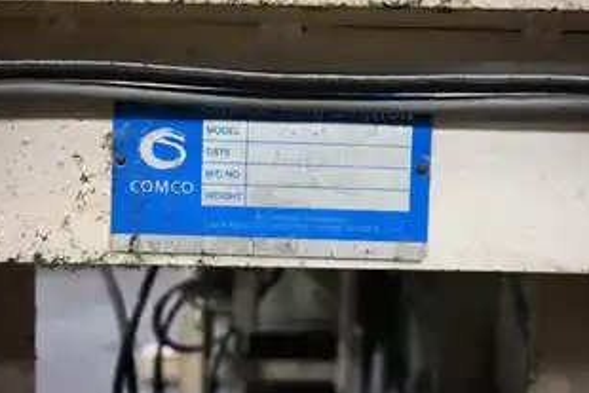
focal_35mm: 31
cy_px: 176
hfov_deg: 60.2
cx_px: 277
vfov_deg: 42.3
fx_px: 507
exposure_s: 1/125
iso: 3200
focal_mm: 16
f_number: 3.5
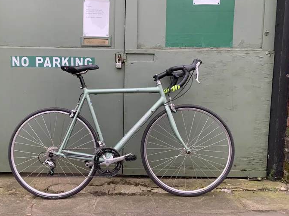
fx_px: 259
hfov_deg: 58.0
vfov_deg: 45.4
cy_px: 109
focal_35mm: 31
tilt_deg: -5.8
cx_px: 120
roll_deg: -0.1
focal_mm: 4.25
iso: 125
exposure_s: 1/60
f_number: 1.8
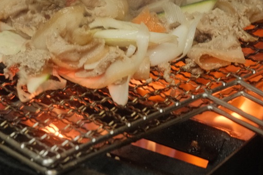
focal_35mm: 197
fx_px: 1439
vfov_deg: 6.9
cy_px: -19
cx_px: 69
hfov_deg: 10.4
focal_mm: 55
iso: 1600
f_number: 4
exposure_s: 1/60
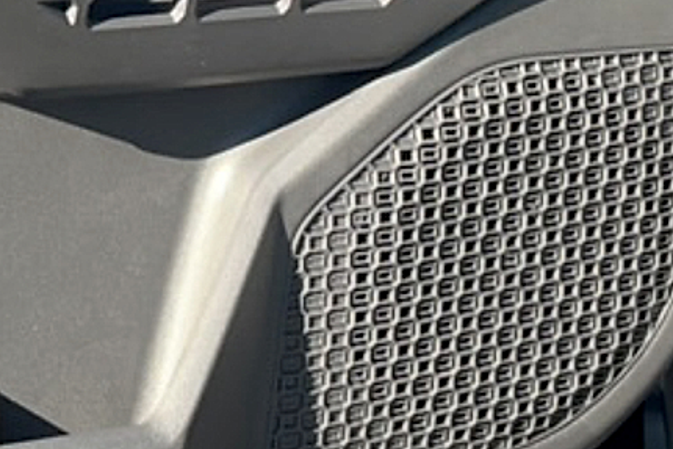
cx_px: 16
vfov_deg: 11.5
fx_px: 2169
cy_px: -142
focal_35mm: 116
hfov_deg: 17.3
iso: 20
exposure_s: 1/169
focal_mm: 3
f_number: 1.8
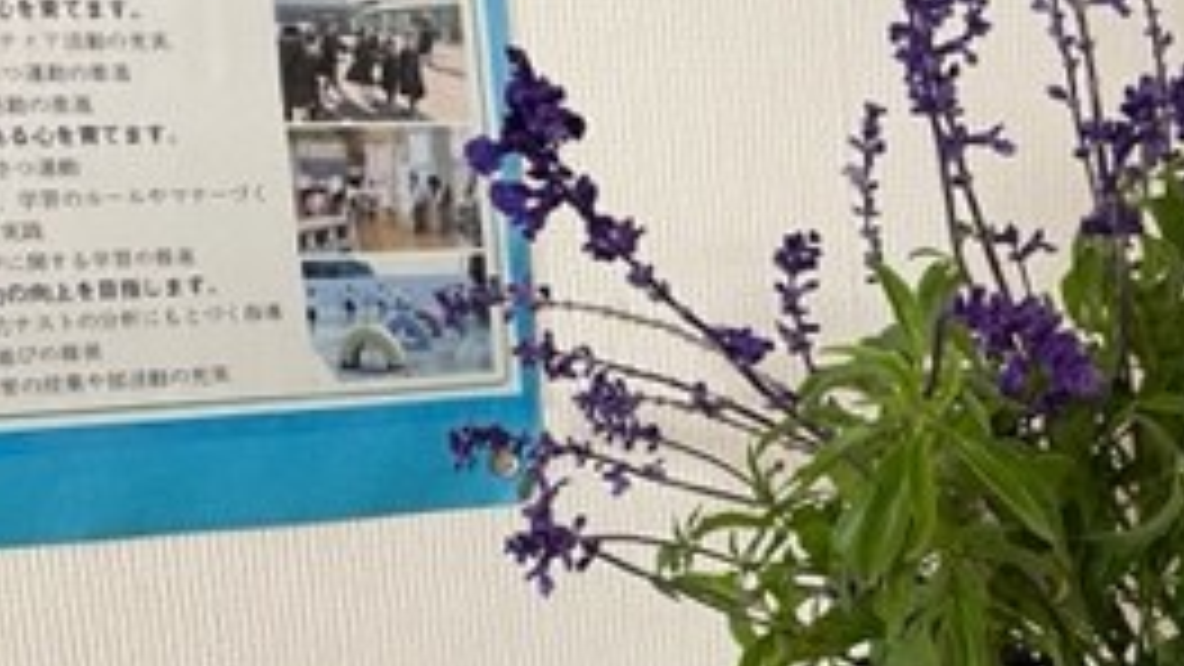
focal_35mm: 69
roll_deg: +2.4
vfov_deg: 17.1
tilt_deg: -10.9
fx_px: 2166
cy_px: 644
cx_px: 1067
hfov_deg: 29.3
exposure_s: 1/50
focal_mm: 4.2
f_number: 1.6
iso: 100
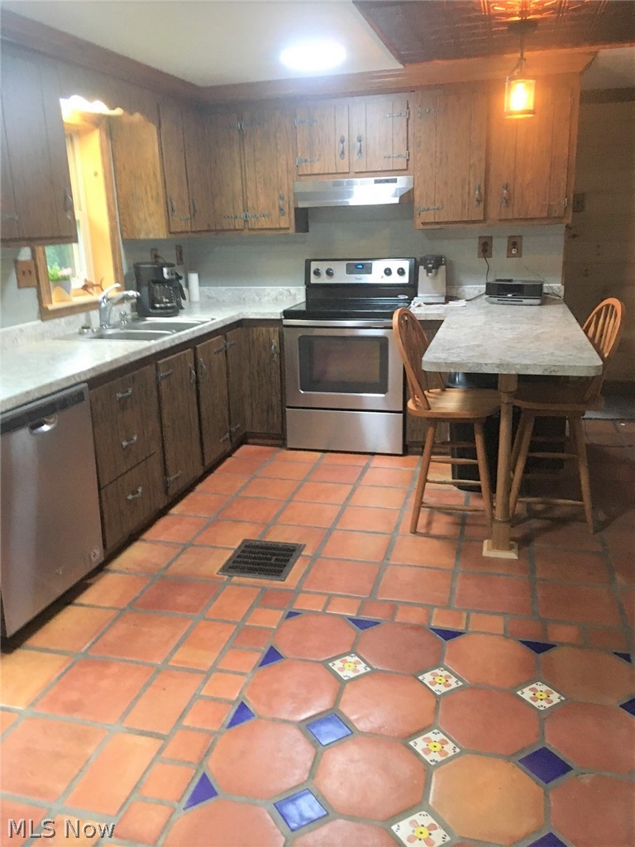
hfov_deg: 48.2
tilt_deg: -17.6
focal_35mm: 29
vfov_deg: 61.7
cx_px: 318
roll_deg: +0.8
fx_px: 709
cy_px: 424
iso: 200
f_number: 2.2
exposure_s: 1/30
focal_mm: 4.15
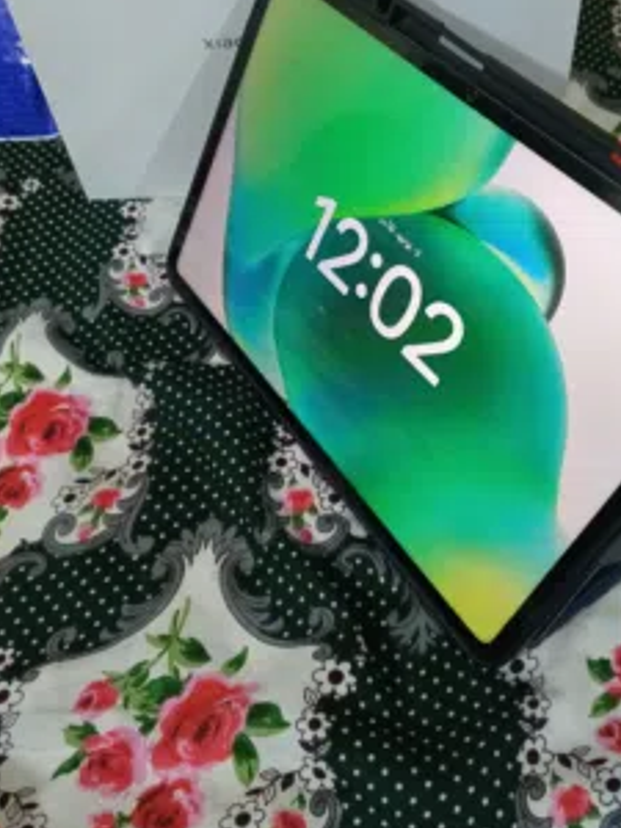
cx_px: 317
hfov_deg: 44.2
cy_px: 306
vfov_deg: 56.1
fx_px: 765
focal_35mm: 32
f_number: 1.6
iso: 942
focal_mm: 4.09
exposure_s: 1/20
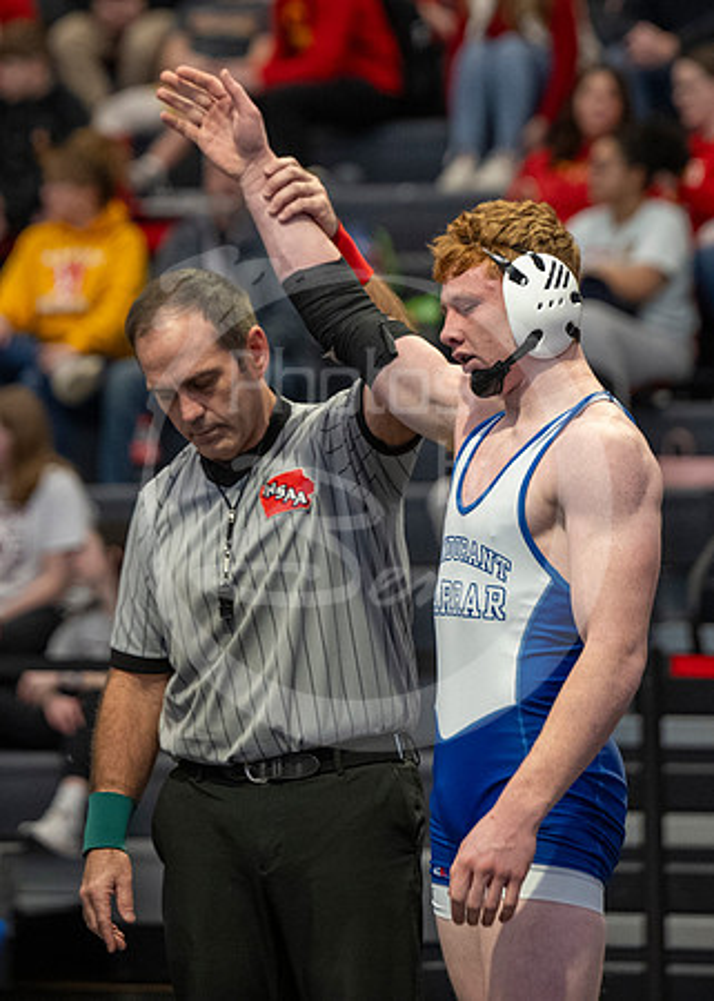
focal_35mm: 257
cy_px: 328
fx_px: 7289
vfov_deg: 7.9
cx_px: 326
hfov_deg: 5.6
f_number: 2.8
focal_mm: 130
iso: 3200
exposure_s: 1/1000
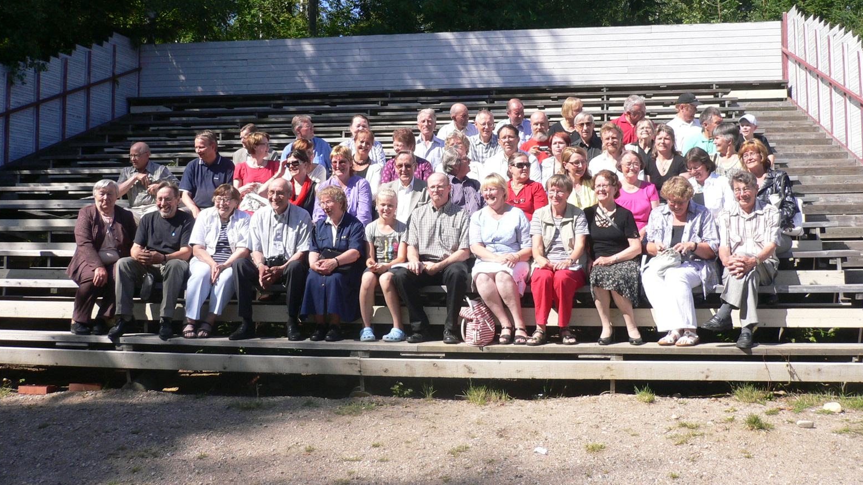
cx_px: 434
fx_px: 893
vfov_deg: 30.3
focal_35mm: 39
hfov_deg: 51.6
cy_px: 172
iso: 100
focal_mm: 5.8
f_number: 5.6
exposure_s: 1/250
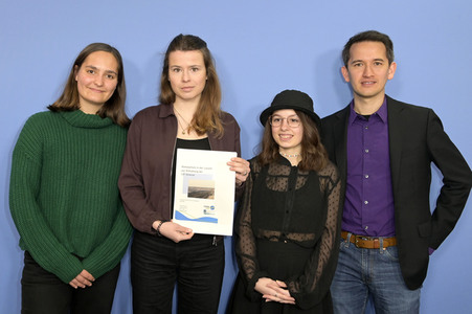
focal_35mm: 35
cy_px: 157
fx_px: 459
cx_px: 236
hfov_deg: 54.5
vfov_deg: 37.8
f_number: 6.3
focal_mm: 35
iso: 4000
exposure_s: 1/250
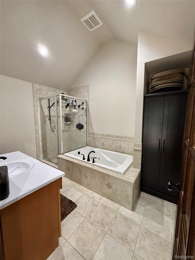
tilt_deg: -5.7
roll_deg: -0.6
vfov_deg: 102.1
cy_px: 130
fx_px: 105
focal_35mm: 14
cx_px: 98
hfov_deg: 85.7
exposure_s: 1/60
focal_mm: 2.22
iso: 200
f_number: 2.2
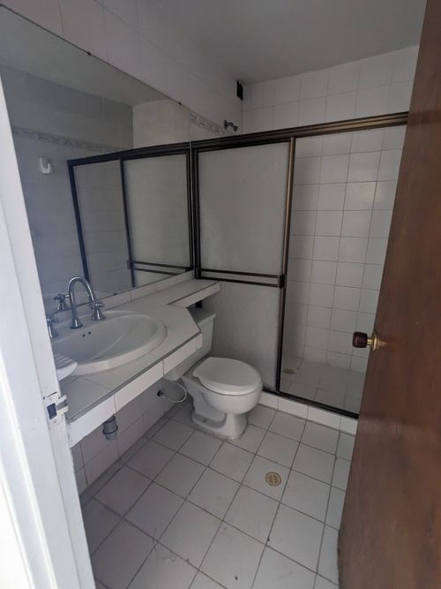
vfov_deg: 94.5
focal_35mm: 16
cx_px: 220
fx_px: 272
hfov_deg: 78.1
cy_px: 294
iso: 424
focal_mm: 2.35
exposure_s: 1/30
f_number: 2.2
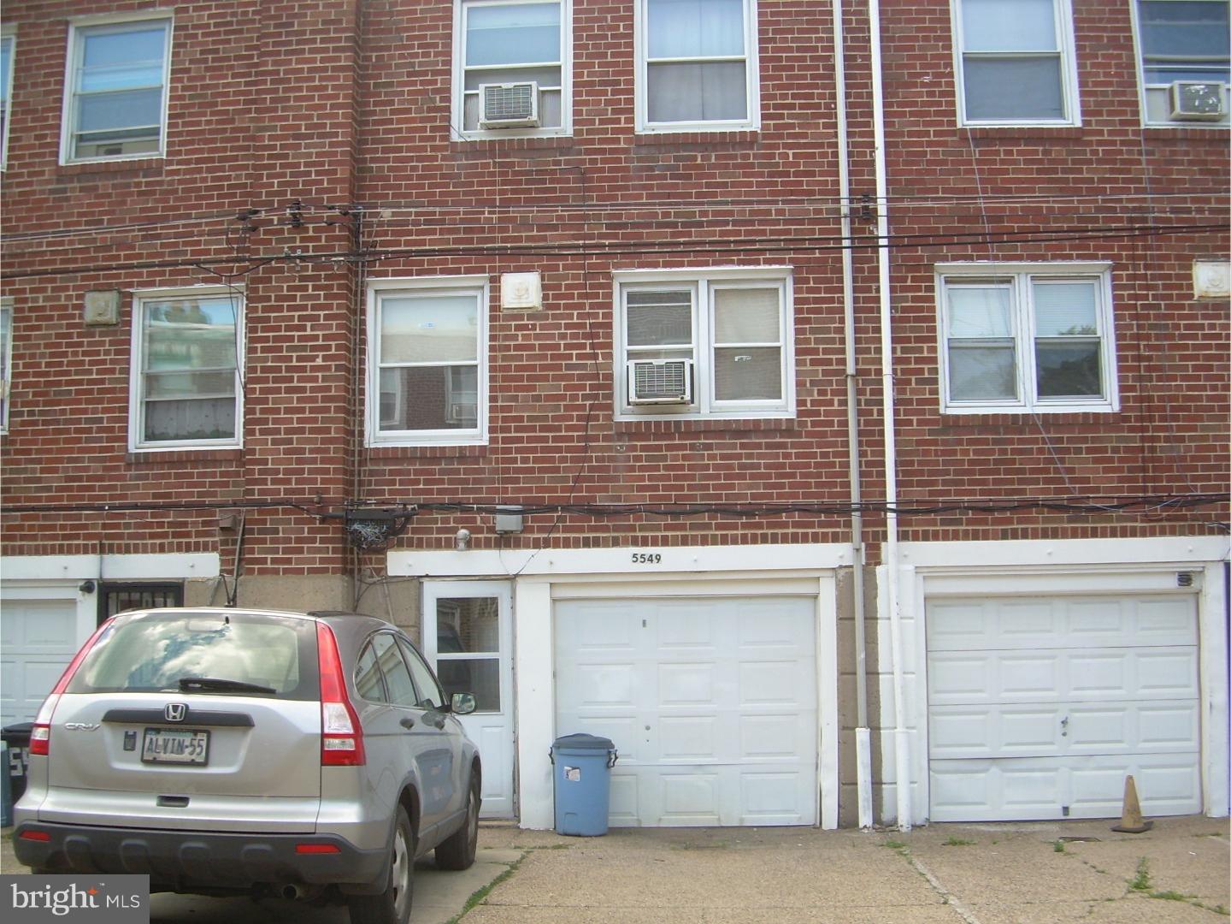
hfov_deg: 49.0
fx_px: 1351
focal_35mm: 38
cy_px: 462
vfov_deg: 37.7
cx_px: 616
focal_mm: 6.3
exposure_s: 1/177
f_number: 2.8
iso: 50
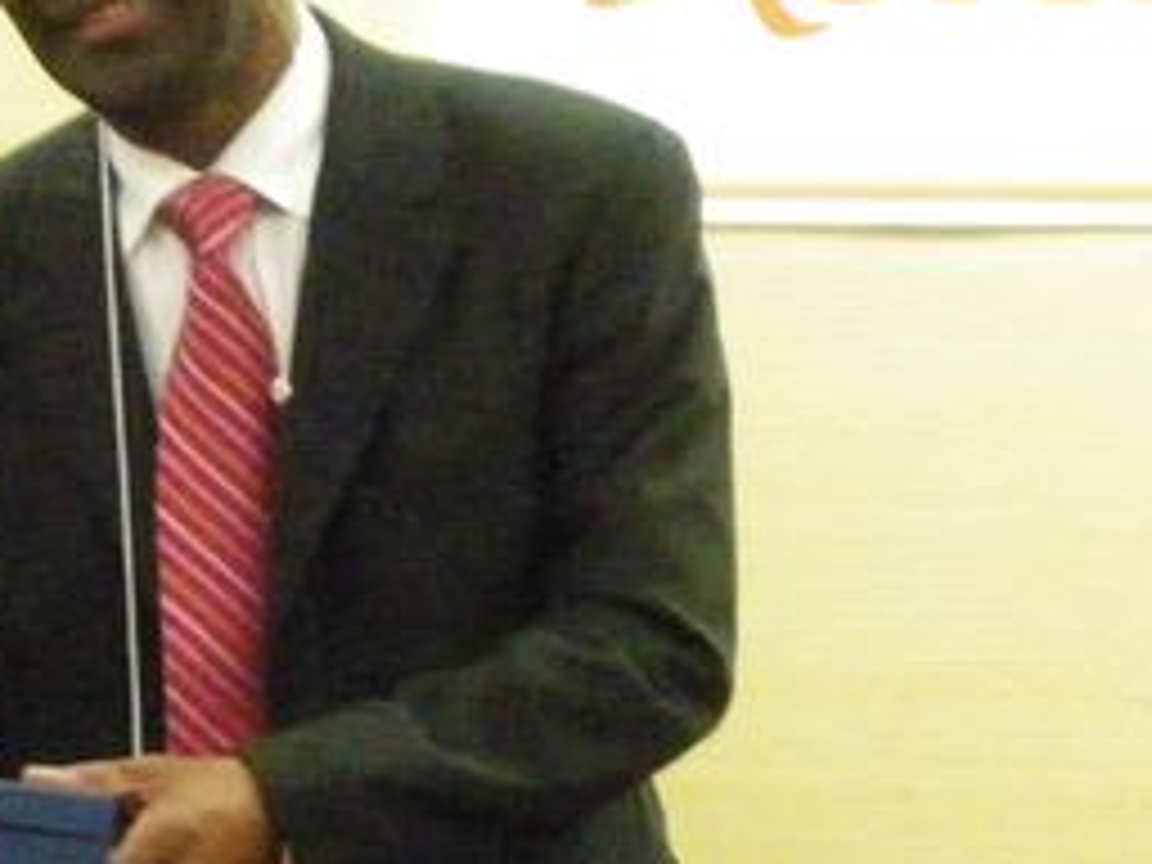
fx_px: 6456
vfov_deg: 7.7
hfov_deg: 10.0
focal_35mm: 194
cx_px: -284
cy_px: 612
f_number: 4.6
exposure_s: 1/30
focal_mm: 11.1
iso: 1600
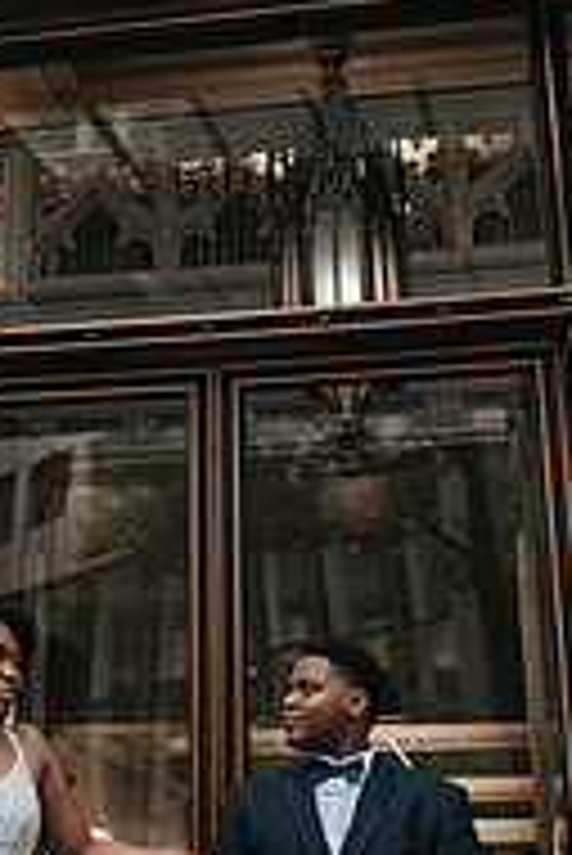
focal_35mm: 83
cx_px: 140
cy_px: 54
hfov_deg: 16.4
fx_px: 1974
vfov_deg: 23.7
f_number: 2.8
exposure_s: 1/1250
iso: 1000
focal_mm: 35
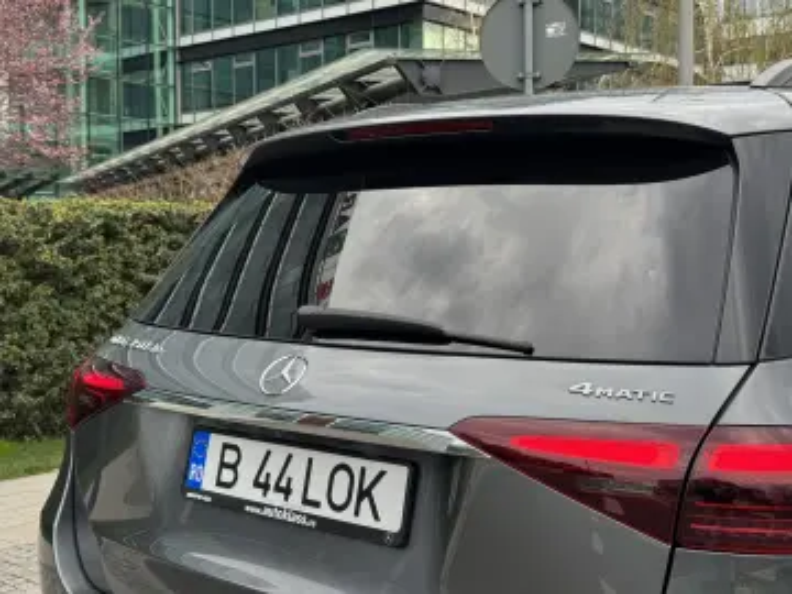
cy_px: 297
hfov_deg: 39.7
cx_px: 396
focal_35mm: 48
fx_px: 1098
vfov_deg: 30.3
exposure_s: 1/582
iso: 64
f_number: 1.78
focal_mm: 6.76
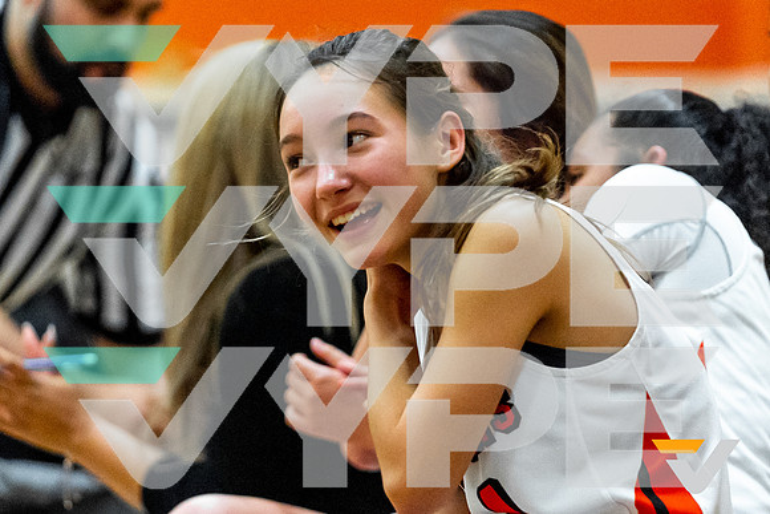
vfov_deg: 3.2
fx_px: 9102
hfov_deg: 4.8
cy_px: 325
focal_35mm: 425
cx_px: 285
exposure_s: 1/1250
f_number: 2.8
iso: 2000
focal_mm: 200
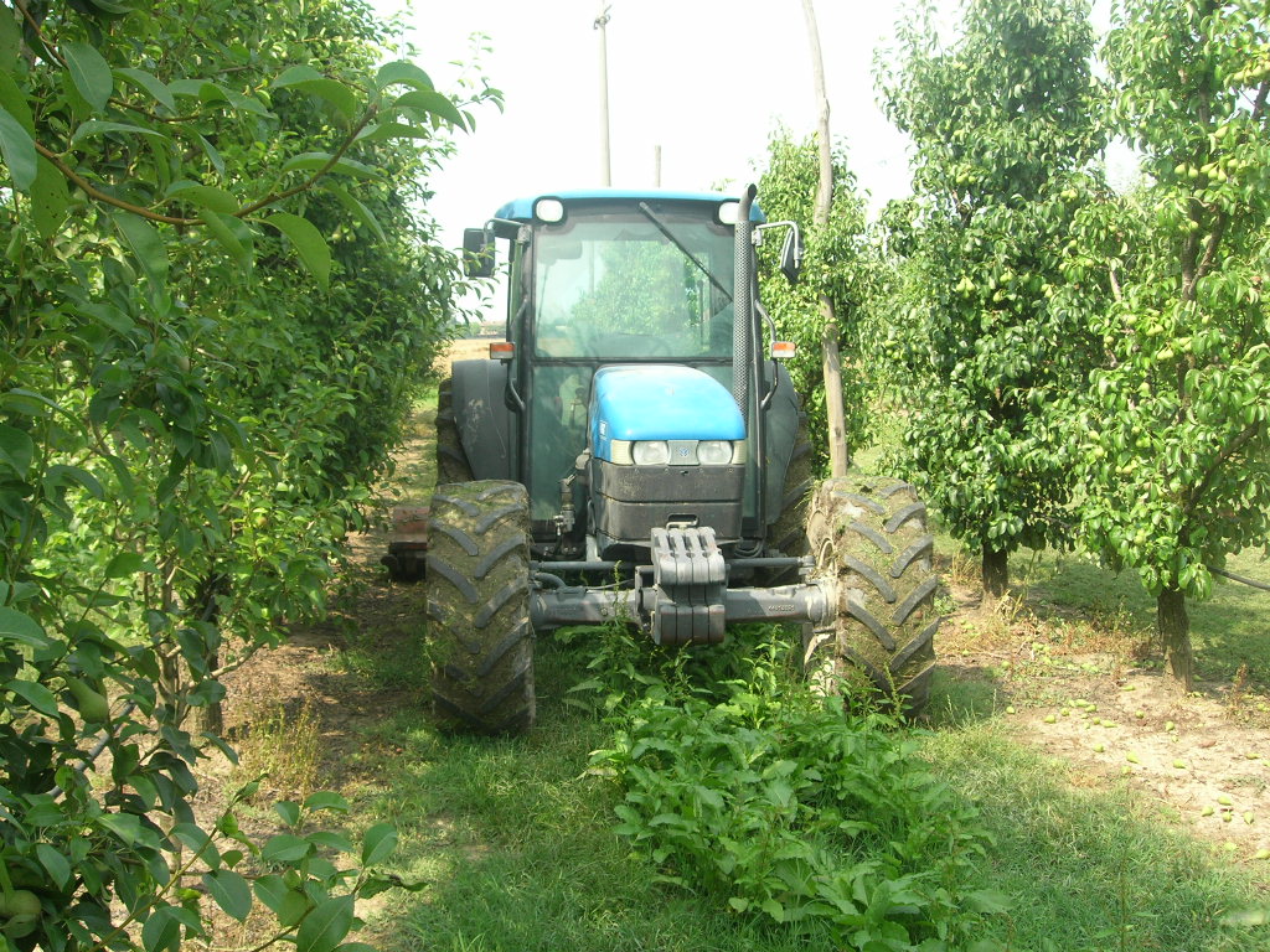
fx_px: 1394
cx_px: 635
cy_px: 476
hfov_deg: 49.0
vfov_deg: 37.7
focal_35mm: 38
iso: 64
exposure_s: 1/151
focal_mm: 7.8
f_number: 4.8
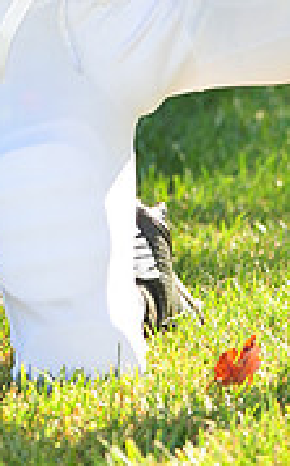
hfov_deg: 2.8
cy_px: -183
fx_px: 5890
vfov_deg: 4.5
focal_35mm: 465
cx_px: 154
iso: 200
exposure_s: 1/320
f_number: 4.5
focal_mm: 140
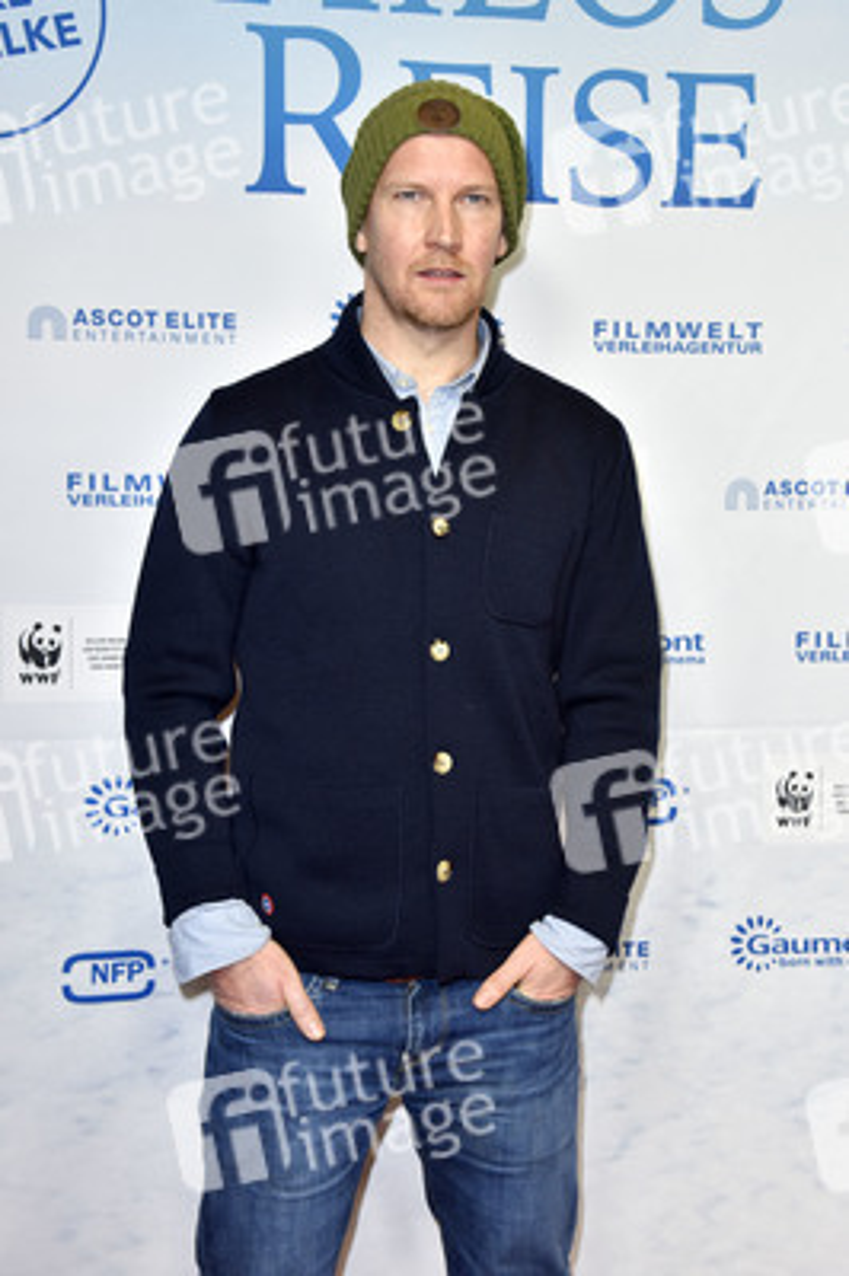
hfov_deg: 20.9
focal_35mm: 65
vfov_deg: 31.0
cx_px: 424
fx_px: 2303
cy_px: 638
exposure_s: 1/160
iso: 1250
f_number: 5.6
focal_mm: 65
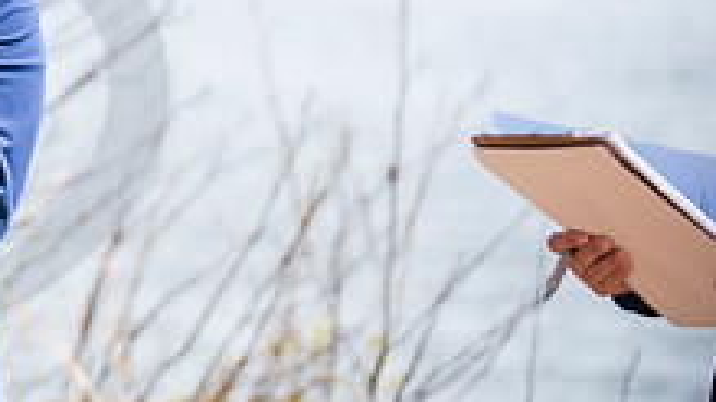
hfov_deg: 6.6
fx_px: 6111
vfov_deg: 3.8
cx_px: -216
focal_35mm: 322
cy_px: -57
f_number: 2.8
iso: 100
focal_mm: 116
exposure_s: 1/640
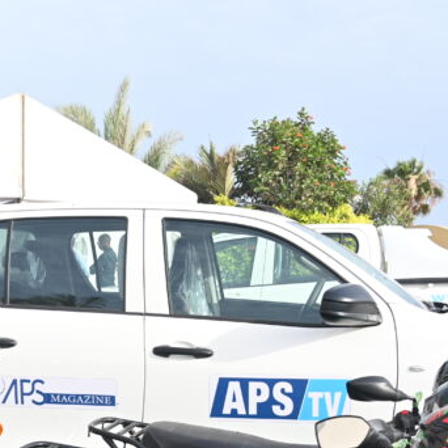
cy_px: 443
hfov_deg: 28.0
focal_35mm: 61
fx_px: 893
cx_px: 145
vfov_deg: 26.7
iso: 100
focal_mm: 24
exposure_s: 1/200
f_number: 5.6
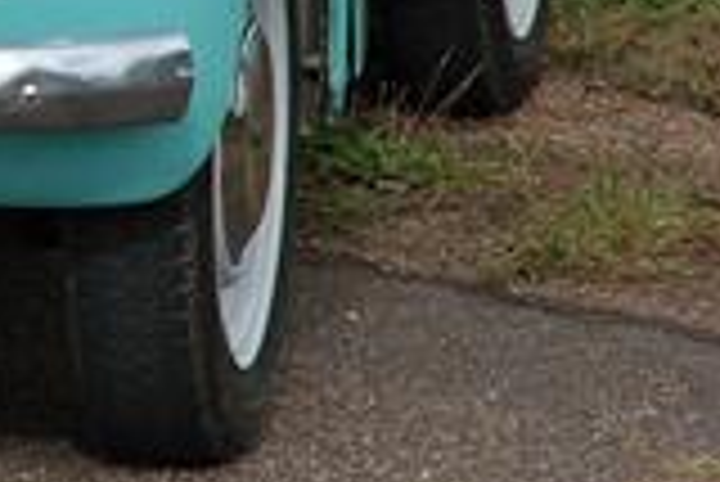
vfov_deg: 2.9
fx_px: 9468
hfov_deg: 4.3
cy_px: -171
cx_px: -493
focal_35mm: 473
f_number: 6.3
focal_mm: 70
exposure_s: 1/640
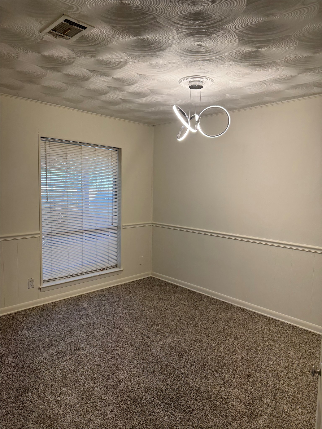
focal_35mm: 24
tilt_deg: -5.9
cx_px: 161
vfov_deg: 71.6
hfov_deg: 56.8
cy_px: 214
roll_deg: -0.8
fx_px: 298
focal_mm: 6.76
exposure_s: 1/120
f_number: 1.78
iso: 160
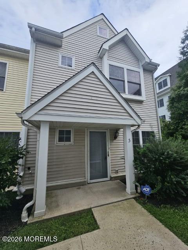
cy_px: 125
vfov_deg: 106.2
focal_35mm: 13
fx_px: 94
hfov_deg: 89.9
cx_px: 94
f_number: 2.2
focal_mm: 2.2
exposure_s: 1/1517
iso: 50
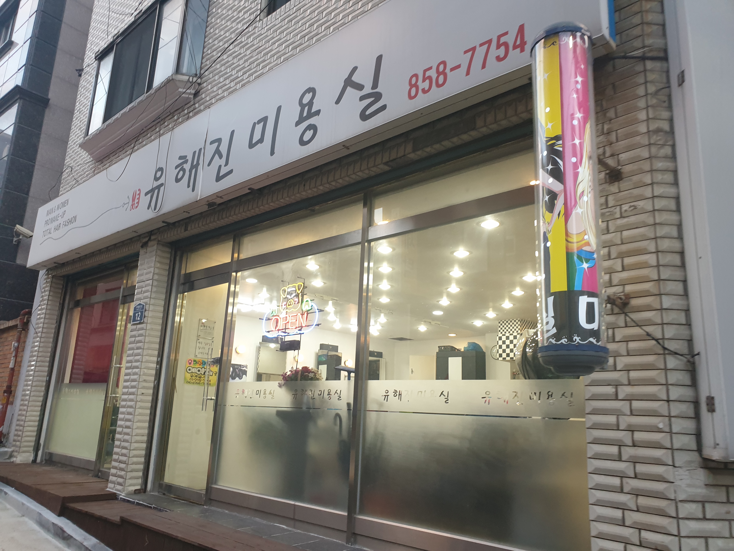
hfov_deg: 67.3
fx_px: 551
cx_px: 367
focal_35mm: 26
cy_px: 276
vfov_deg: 53.1
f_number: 2.4
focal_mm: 4.3
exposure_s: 1/60
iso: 125
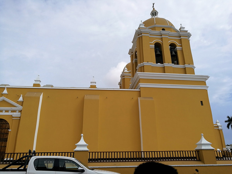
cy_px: 87
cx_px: 116
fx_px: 181
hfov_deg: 65.3
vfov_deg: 51.4
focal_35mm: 27
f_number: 2.2
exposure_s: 1/2208
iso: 50
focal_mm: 4.5
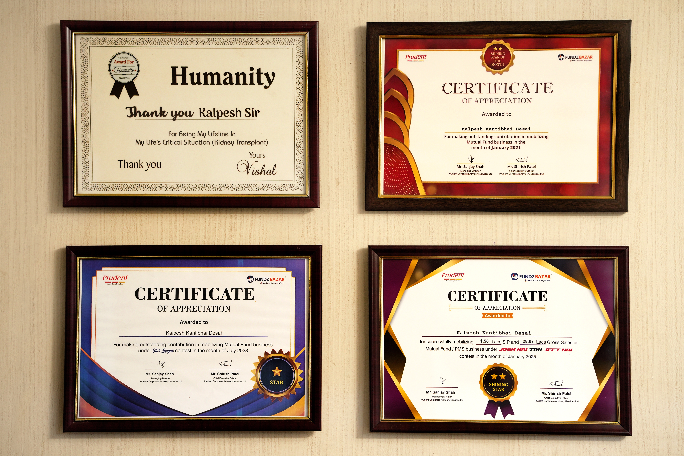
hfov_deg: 23.9
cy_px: 228
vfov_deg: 16.1
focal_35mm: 85
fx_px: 1615
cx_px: 342
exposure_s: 1/125
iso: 1250
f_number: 3.5
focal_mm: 85
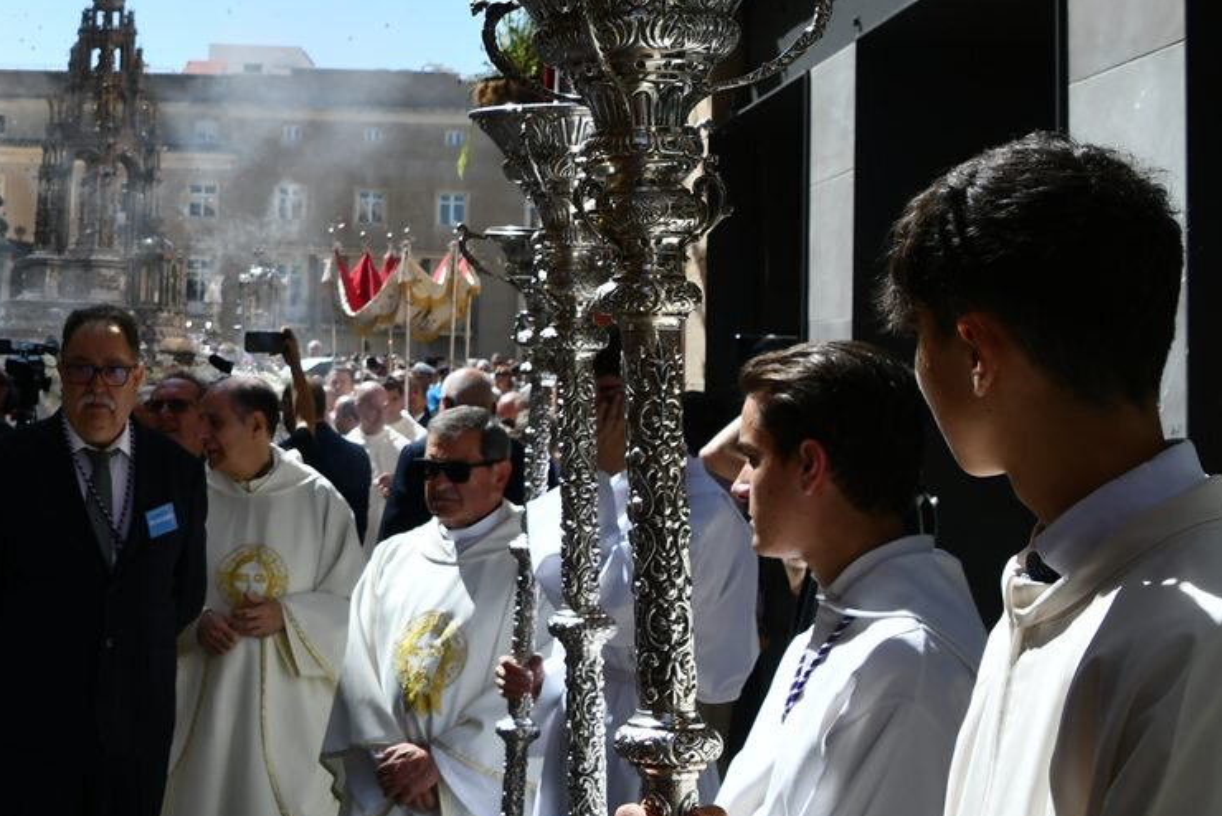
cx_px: -10
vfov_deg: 19.9
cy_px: 83
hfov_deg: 28.2
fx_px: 2275
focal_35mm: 67
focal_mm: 21
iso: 100
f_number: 9
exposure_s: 1/320
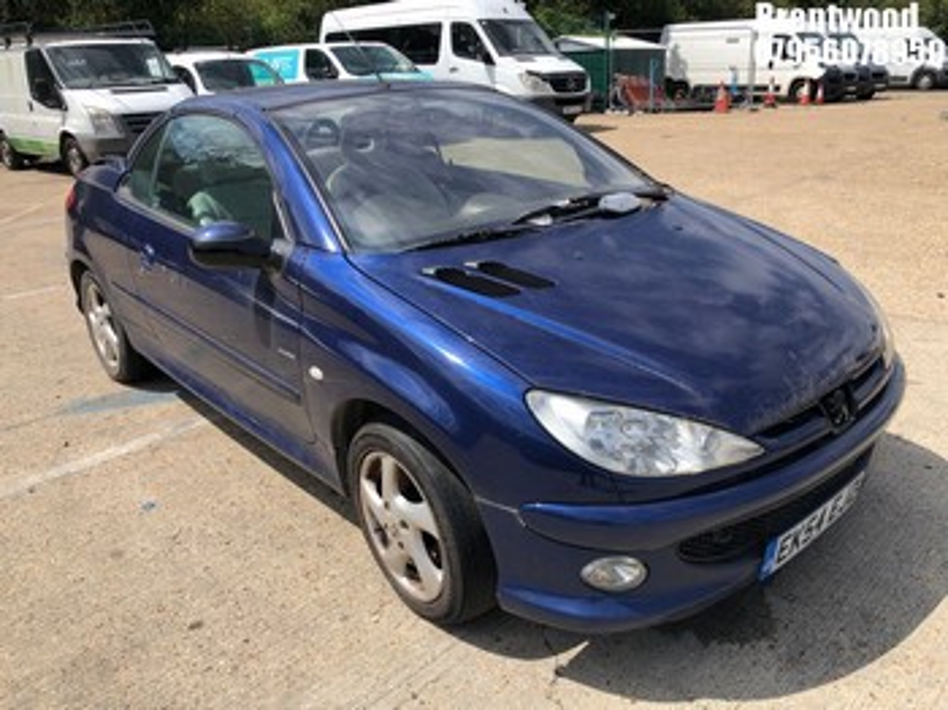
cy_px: 355
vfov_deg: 49.7
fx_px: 766
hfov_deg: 63.5
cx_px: 474
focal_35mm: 28
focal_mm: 4
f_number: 1.8
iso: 20
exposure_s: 1/1845
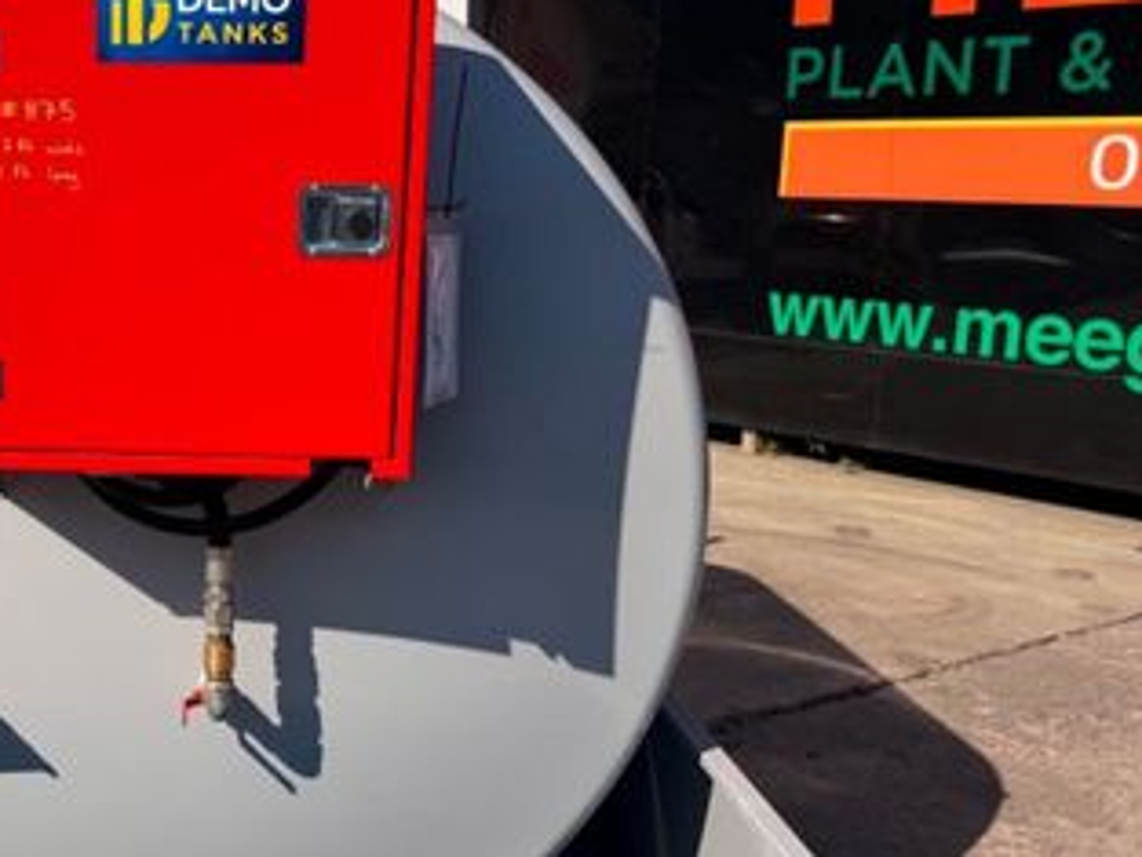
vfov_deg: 31.5
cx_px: 179
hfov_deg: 39.1
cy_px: 456
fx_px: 1518
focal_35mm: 46
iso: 80
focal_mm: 6.76
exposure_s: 1/8130
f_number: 1.78
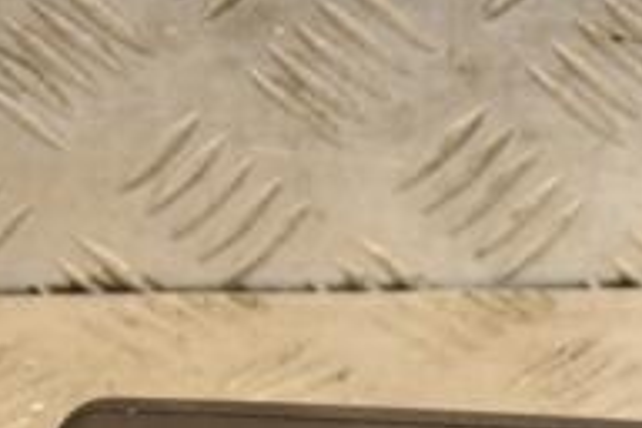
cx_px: 645
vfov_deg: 4.7
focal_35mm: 291
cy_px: 659
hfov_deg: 7.1
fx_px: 5189
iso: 800
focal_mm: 62
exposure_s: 1/160
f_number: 5.3
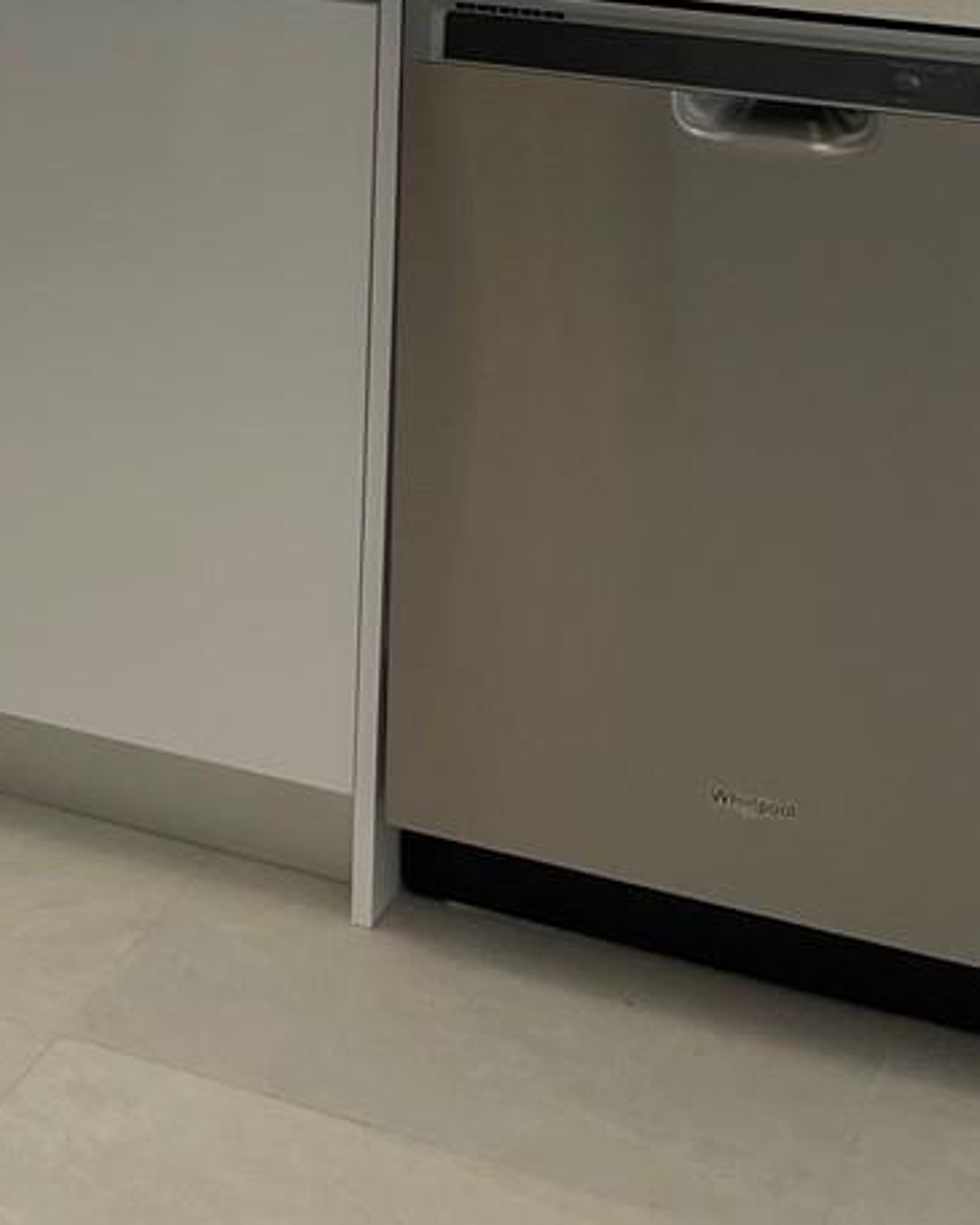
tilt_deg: -8.5
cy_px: -255
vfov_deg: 20.1
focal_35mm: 89
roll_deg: +0.9
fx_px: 3226
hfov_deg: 15.5
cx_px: -618
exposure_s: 1/294
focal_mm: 5.1
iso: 32
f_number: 1.6
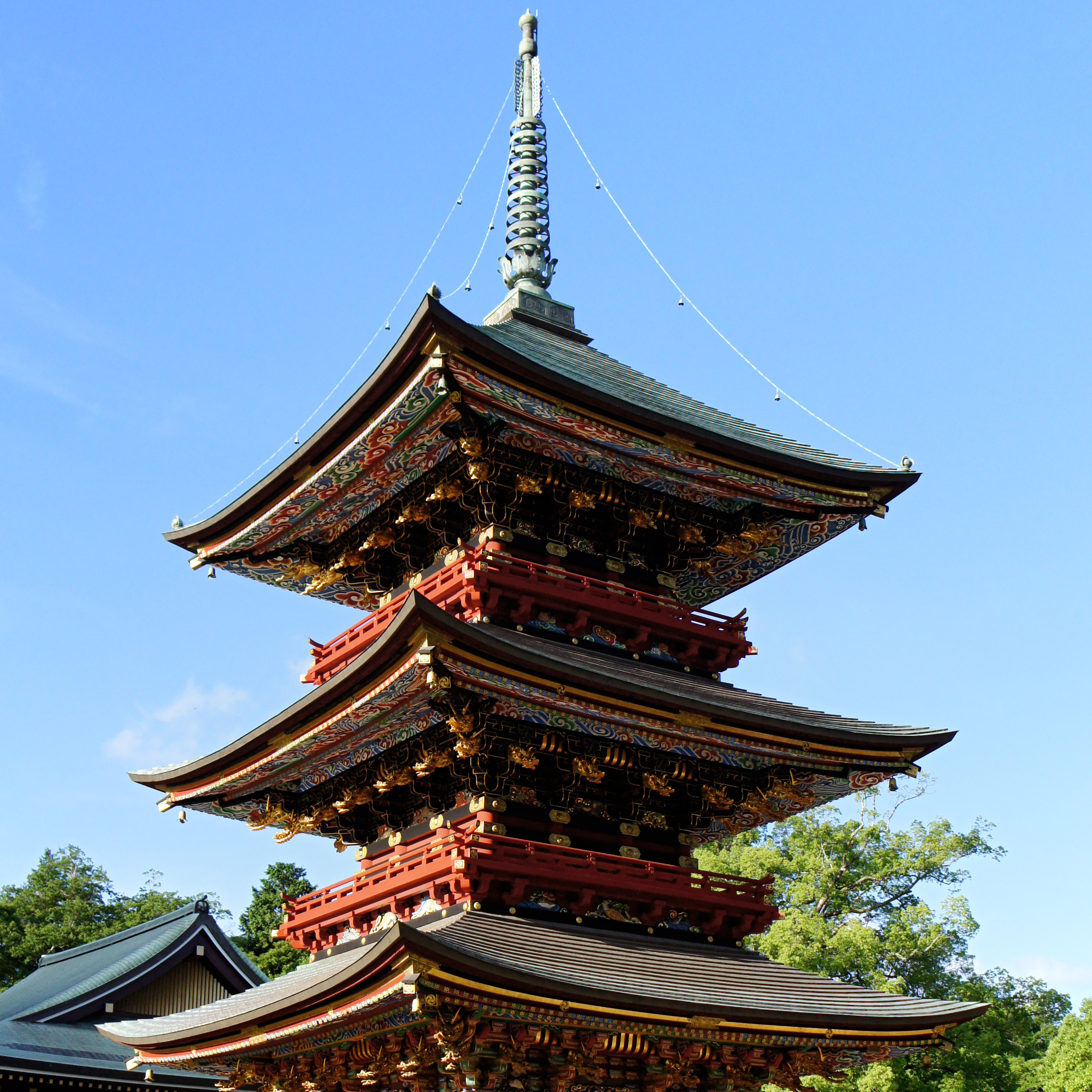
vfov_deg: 37.4
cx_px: 544
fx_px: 1593
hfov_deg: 37.8
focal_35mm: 45
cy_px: 732
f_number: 7.1
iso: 400
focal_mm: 23
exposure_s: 1/160
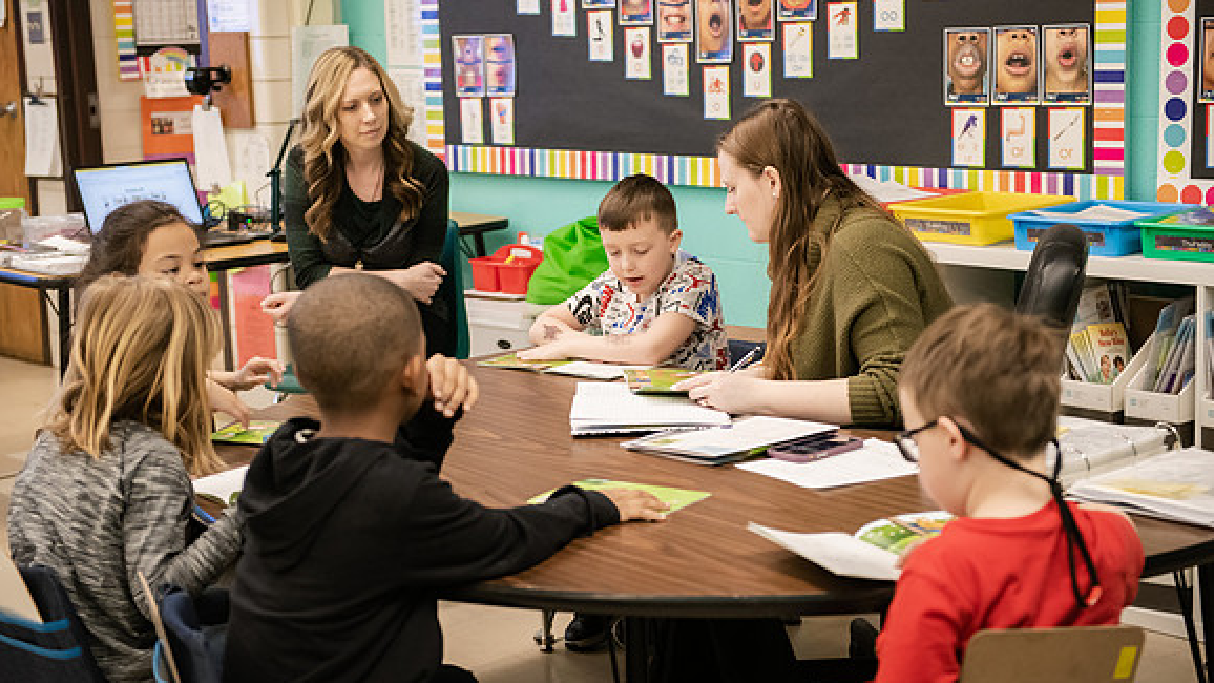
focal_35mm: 61
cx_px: 607
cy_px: 339
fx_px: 1963
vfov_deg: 19.7
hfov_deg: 34.4
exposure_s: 1/200
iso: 2500
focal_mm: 58
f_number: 3.2
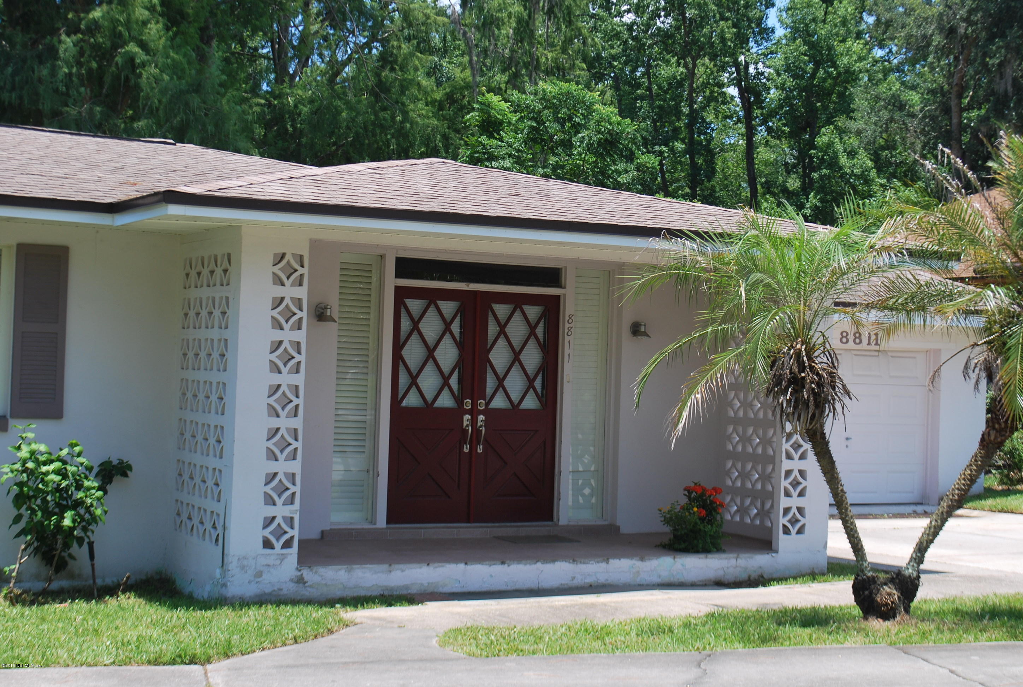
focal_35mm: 57
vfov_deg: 23.9
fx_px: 1623
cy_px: 344
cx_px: 512
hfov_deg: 35.0
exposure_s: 1/200
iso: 100
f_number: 7.1
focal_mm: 38
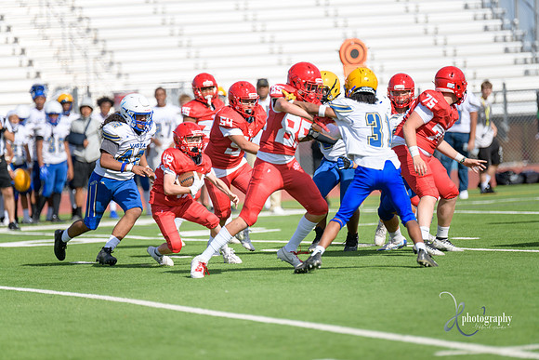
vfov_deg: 4.6
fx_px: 4493
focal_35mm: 300
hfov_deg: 6.9
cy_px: 180
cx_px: 270
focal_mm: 300
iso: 200
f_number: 2.8
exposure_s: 1/3200
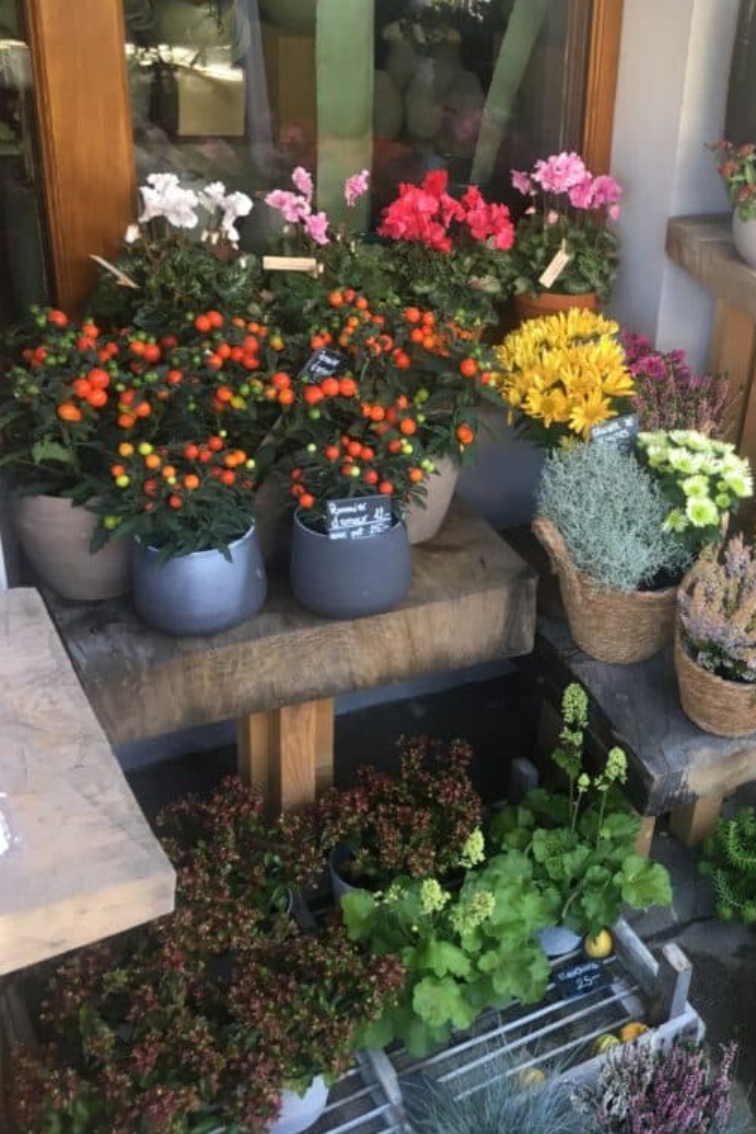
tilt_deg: -27.3
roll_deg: -9.5
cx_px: 724
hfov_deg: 30.7
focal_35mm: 41
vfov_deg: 47.4
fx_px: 1291
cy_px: 563
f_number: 2.2
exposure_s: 1/33
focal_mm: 4.15
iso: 25
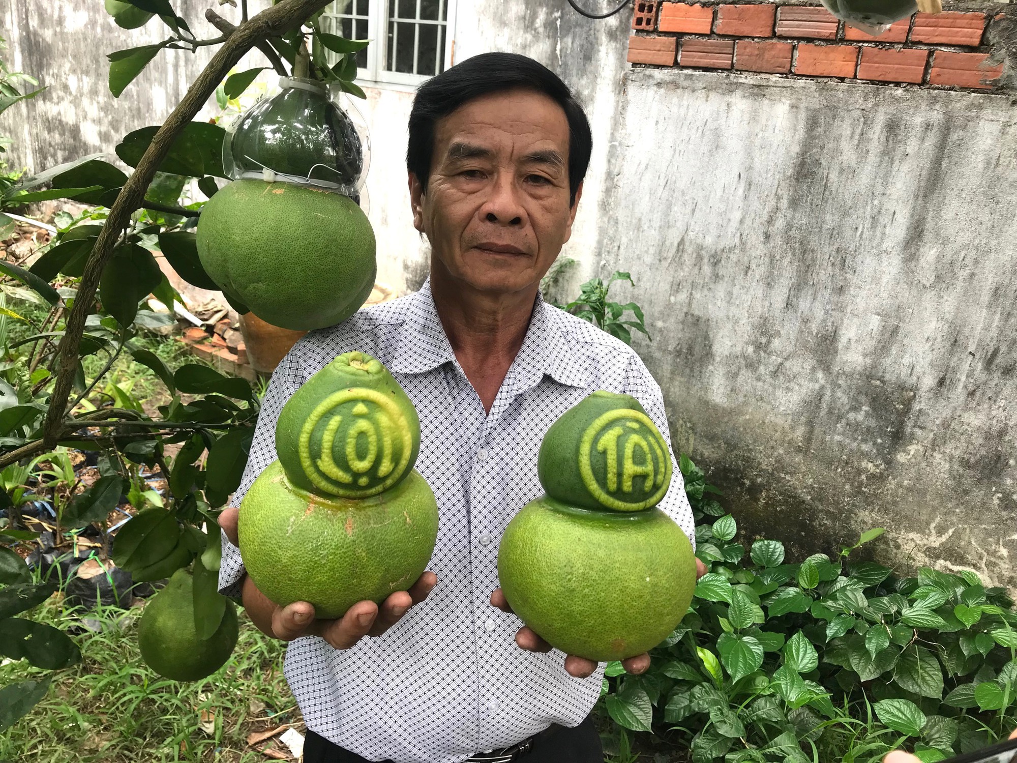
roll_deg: -5.6
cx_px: 508
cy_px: 382
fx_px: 823
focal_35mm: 28
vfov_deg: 49.7
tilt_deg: -18.9
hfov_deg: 63.4
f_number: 1.8
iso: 20
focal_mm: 3.99
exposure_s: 1/101
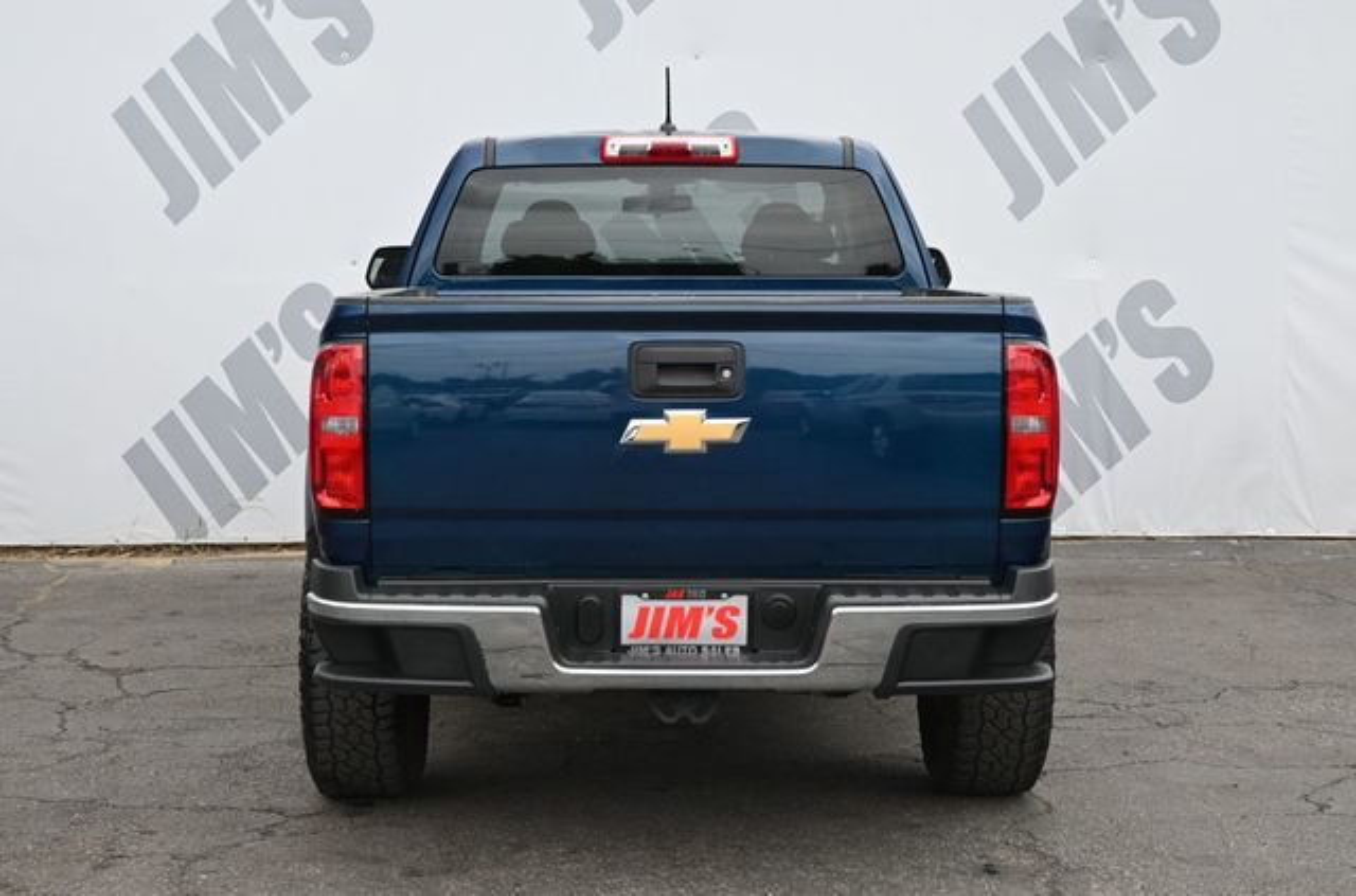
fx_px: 2310
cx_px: 678
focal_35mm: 62
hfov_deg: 32.7
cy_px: 448
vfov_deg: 22.0
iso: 400
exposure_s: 1/250
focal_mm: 41
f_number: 5.6
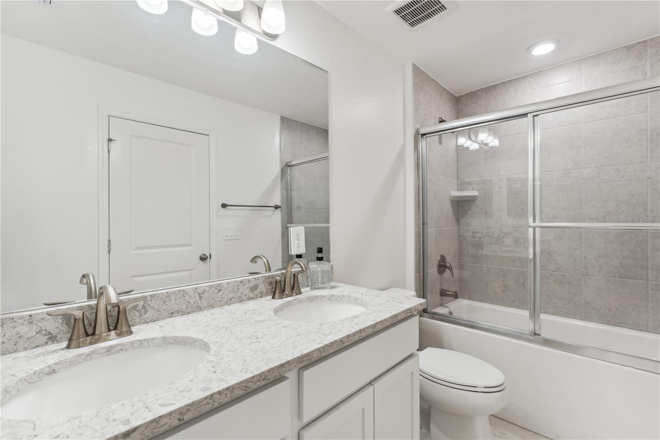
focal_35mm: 16
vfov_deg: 73.7
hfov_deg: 96.7
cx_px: 330
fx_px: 293
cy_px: 220
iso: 200
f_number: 9
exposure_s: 1/10
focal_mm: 16
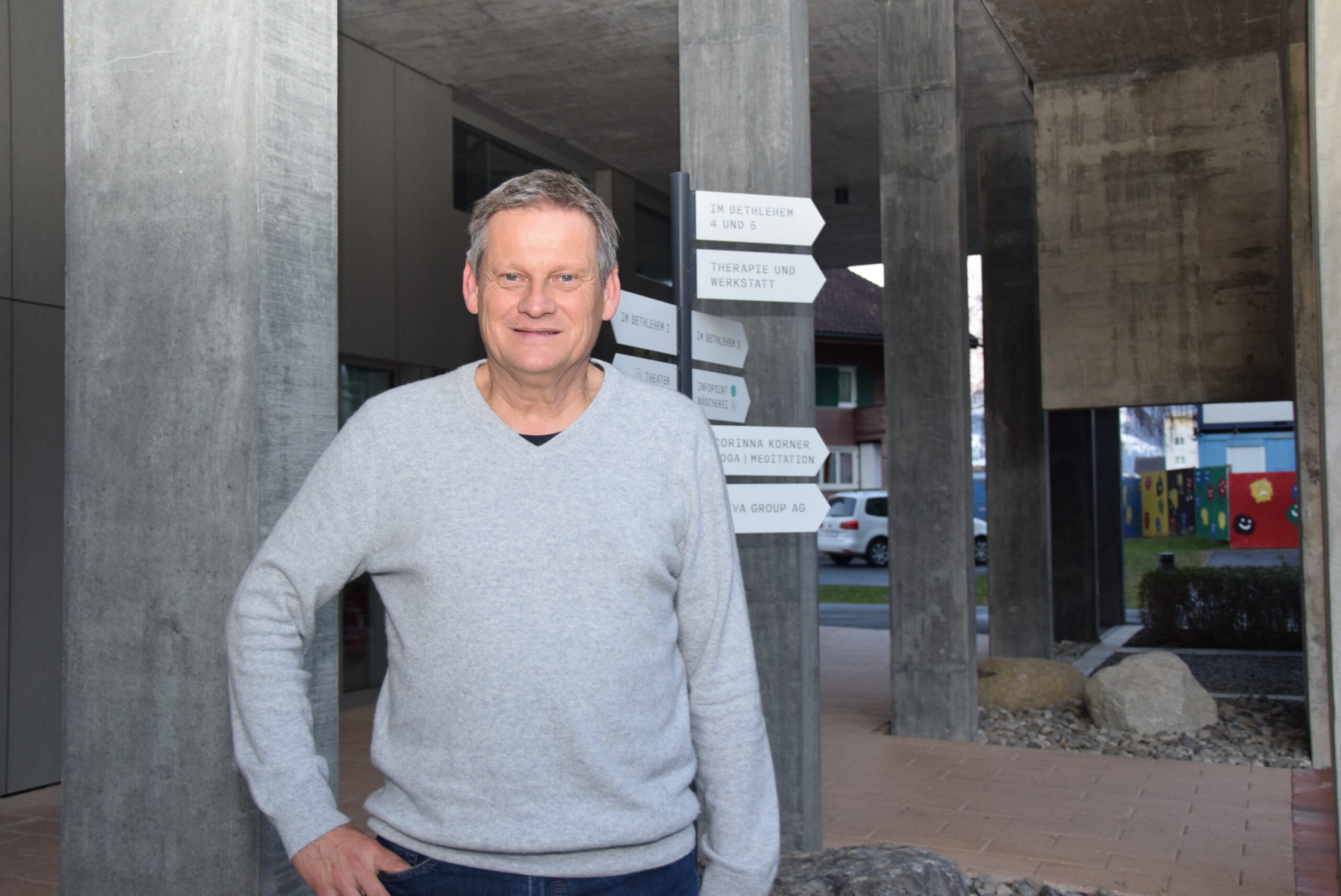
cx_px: 670
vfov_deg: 34.3
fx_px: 1454
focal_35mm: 39
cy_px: 448
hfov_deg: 49.5
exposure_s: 1/80
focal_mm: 26
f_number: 4.5
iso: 800
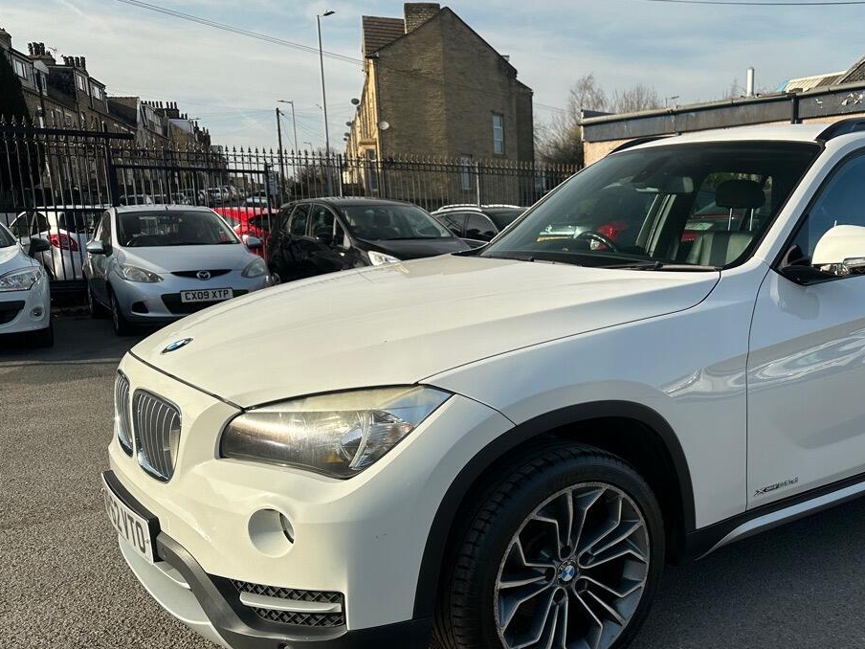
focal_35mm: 34
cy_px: 413
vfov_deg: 41.4
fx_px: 850
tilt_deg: -11.2
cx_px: 609
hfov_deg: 52.4
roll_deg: +0.5
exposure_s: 1/1453
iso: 80
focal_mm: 6.86
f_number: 1.78
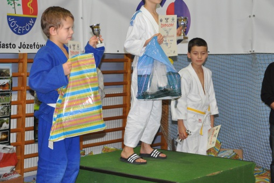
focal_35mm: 70
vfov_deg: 19.5
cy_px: 82
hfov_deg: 28.8
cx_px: 143
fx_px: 533
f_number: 4.5
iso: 800
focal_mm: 38
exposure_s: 1/60
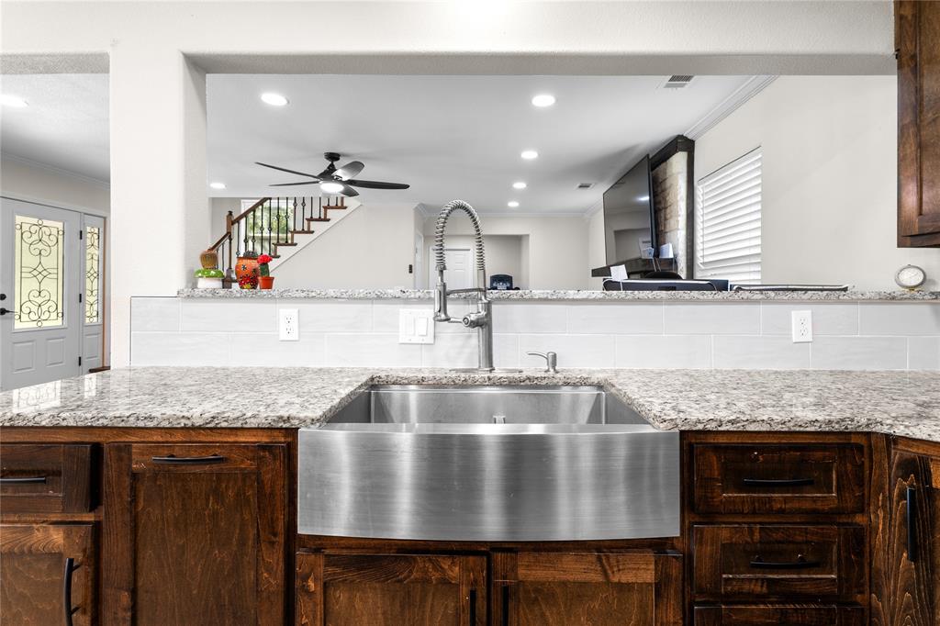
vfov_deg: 73.7
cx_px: 470
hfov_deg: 96.8
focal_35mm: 16
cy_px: 313
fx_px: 418
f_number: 9
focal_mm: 16
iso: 125
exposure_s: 1.6
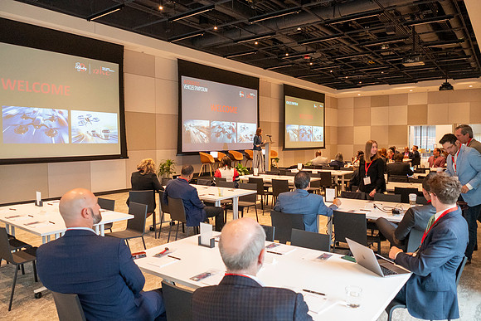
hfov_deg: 67.4
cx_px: 240
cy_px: 160
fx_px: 361
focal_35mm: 27
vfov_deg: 48.0
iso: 1800
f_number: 3.5
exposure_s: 1/125
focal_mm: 18
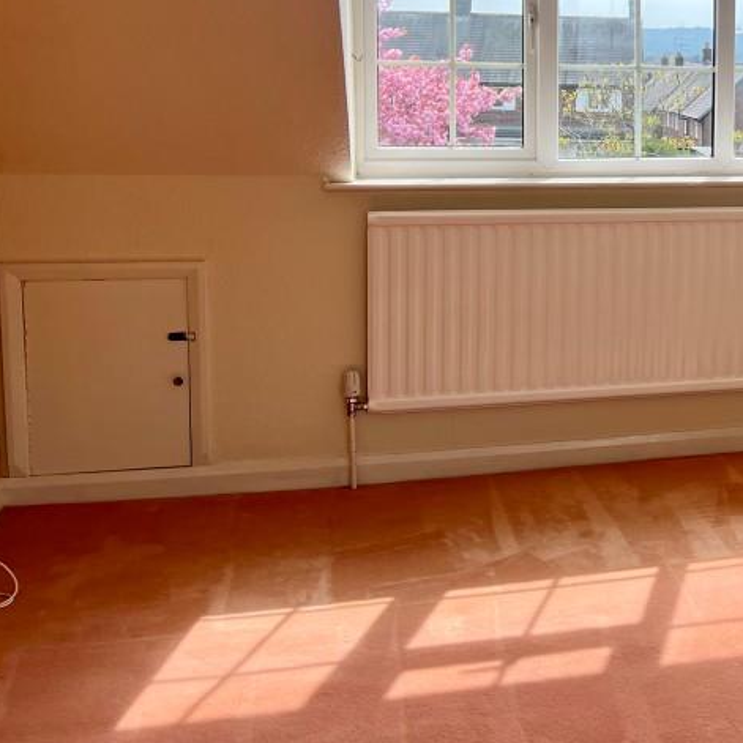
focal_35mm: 50
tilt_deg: -5.0
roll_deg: -1.4
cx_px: 798
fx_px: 1214
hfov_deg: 30.7
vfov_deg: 33.2
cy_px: 162
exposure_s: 1/797
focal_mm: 5.7
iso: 50
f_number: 1.5
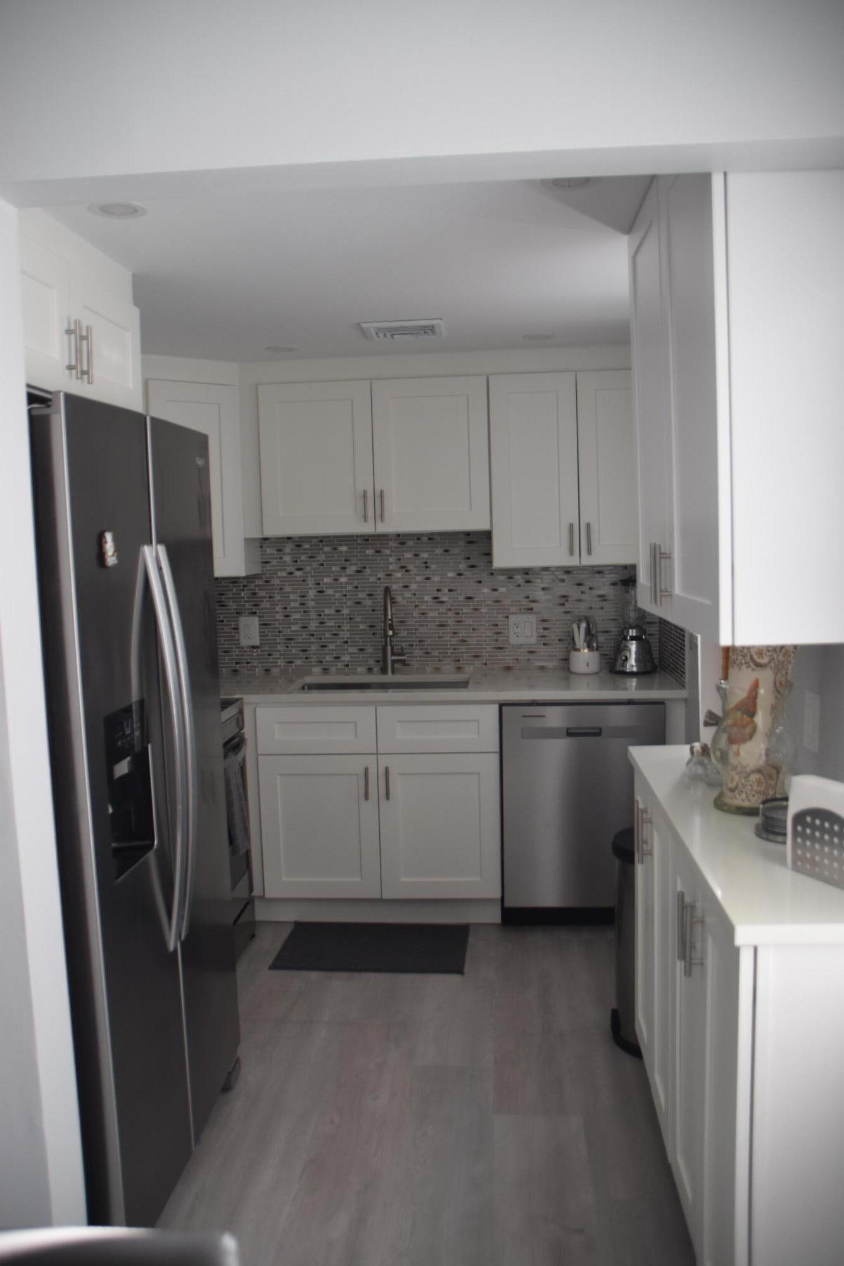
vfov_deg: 67.4
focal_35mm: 27
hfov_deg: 47.9
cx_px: 422
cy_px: 633
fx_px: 950
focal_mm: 18
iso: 400
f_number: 4
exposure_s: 1/60
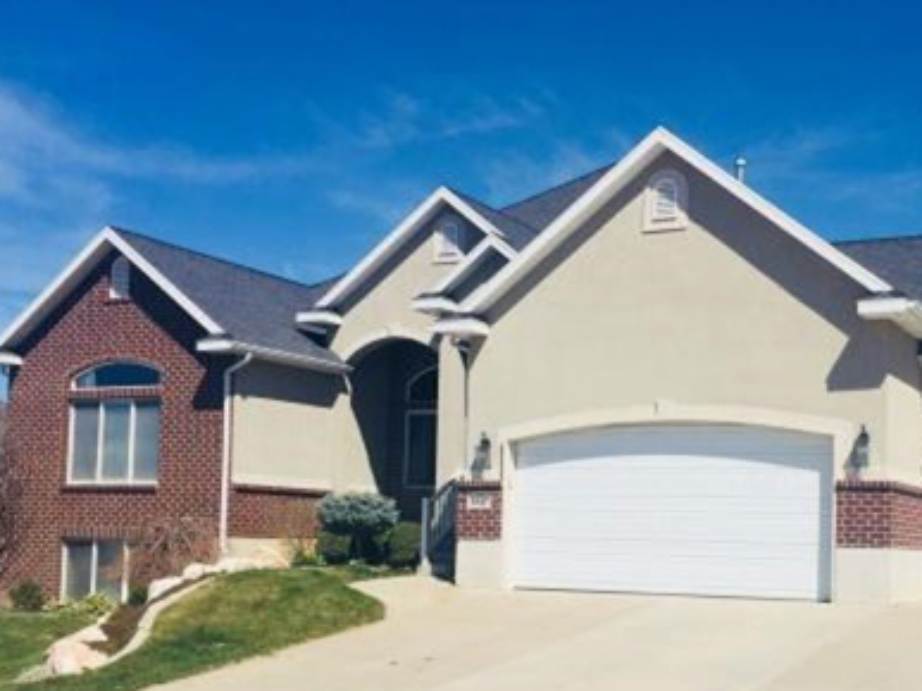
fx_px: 1278
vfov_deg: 29.9
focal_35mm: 48
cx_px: 650
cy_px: 493
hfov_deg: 39.0
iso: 32
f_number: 2.2
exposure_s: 1/4405
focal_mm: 4.15
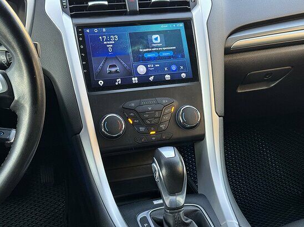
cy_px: 114
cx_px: 152
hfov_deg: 39.7
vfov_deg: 30.2
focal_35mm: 48
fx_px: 421
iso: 250
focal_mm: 6.76
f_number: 1.78
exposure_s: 1/49
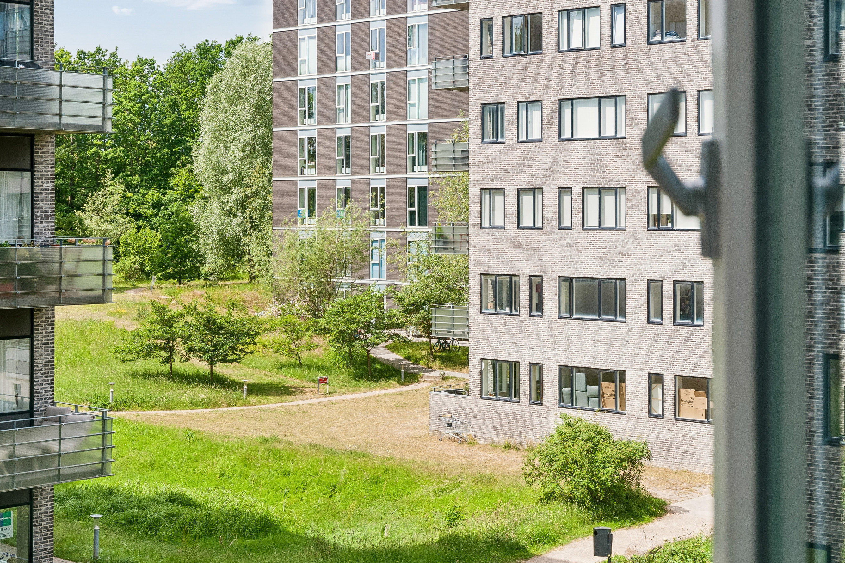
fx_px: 1502
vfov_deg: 21.2
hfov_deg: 31.4
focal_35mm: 64
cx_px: 391
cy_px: 251
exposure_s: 1/250
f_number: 10
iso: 200
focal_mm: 38
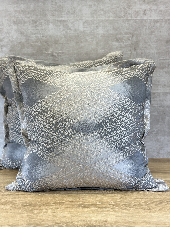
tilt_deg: -9.3
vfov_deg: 39.7
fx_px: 314
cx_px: 85
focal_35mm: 48
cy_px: 114
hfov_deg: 30.3
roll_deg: +0.3
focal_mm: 6.86
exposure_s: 1/120
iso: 64
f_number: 1.78
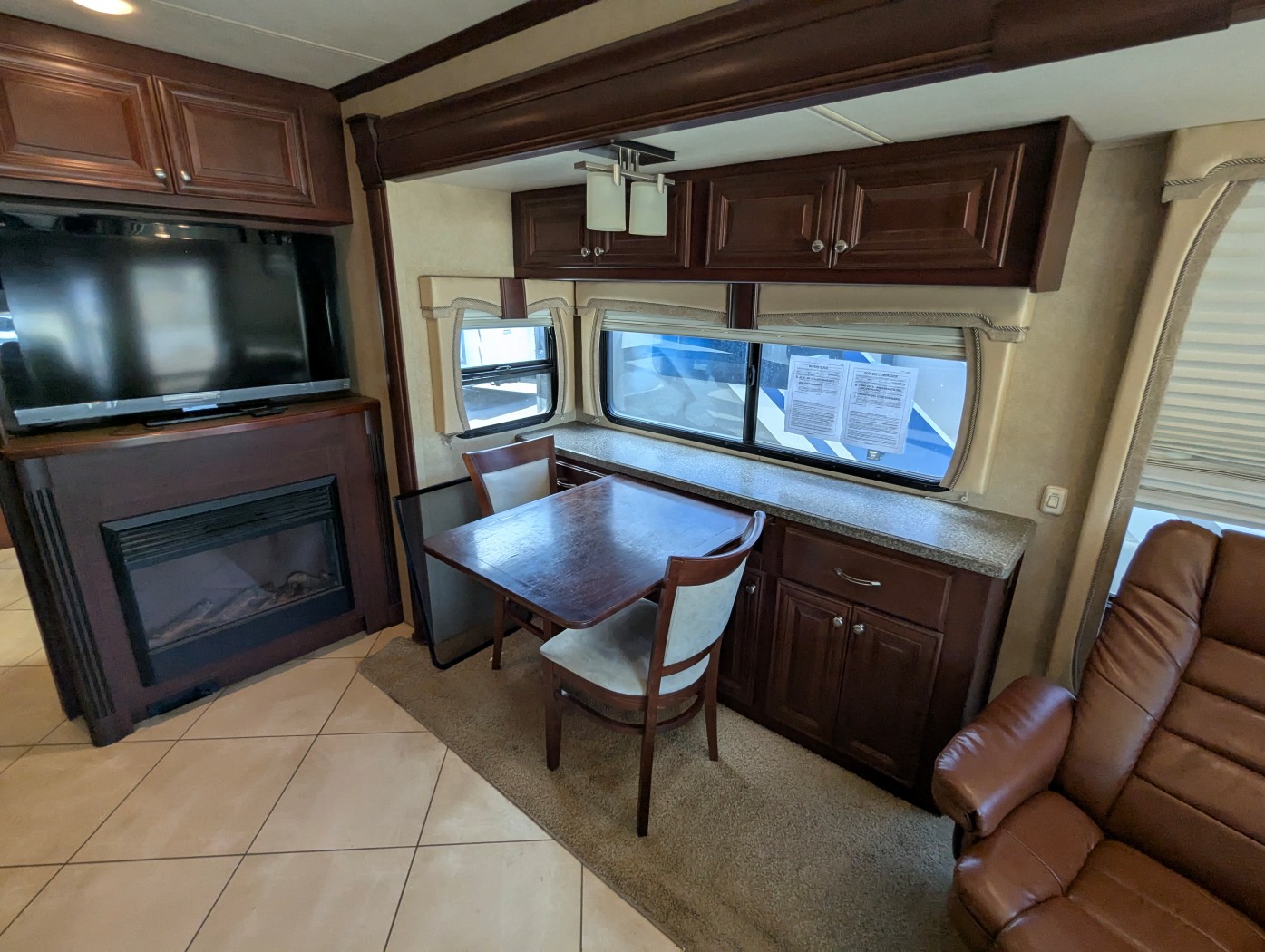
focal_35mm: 16
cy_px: 476
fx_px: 585
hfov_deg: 94.4
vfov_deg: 78.2
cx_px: 632
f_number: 2.2
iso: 204
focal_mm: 2.35
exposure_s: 1/107
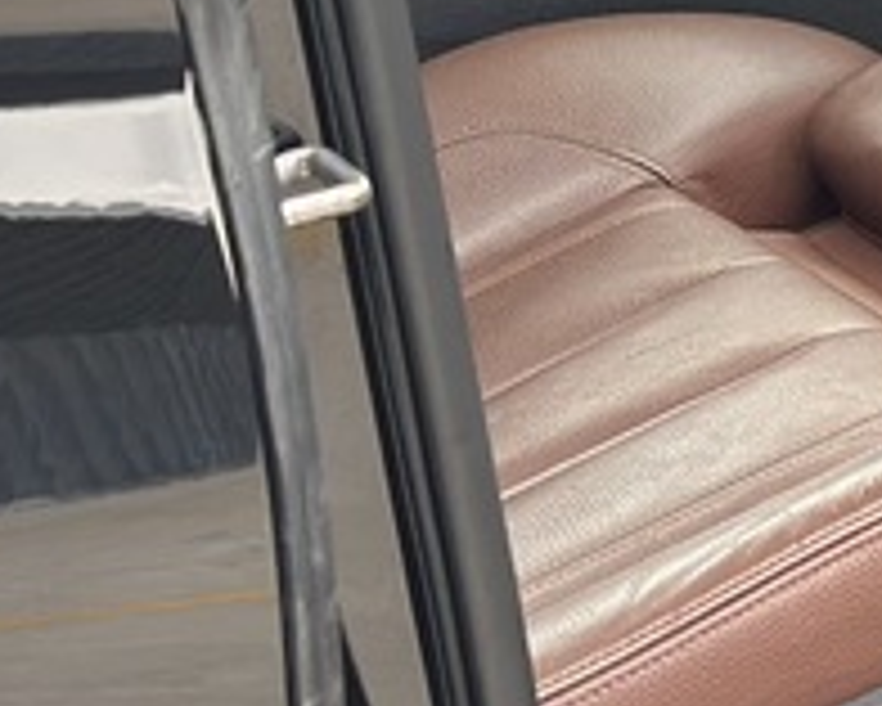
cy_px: -243
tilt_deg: -12.8
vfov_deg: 8.0
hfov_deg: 9.6
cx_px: 1634
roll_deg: -0.1
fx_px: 4988
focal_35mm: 191
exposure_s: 1/227
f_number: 1.78
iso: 80
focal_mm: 6.86
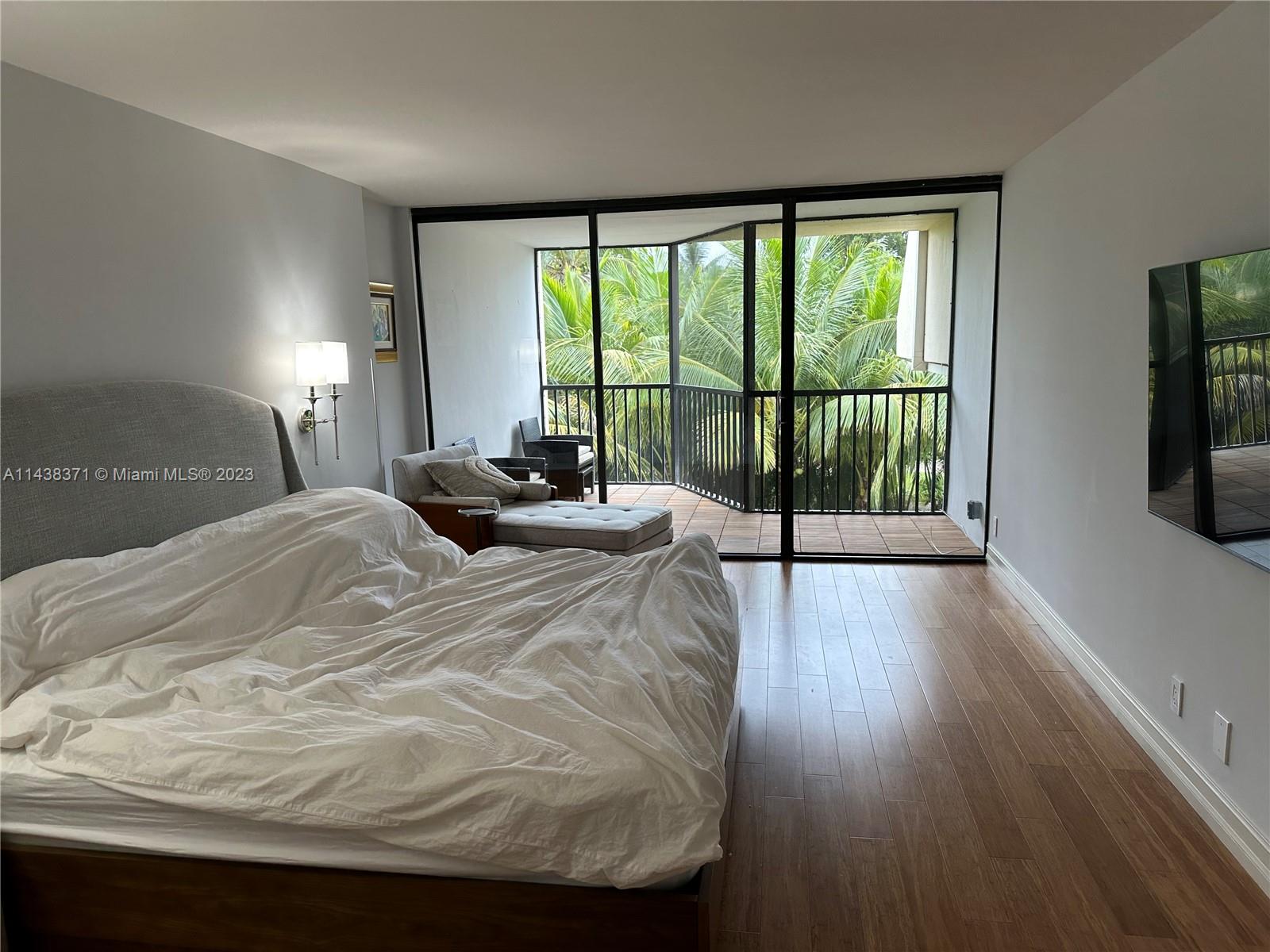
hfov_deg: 71.6
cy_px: 476
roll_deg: +1.6
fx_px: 881
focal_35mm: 24
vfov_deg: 56.8
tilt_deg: -10.3
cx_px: 635
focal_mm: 6.86
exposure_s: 1/120
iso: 125
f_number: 1.78
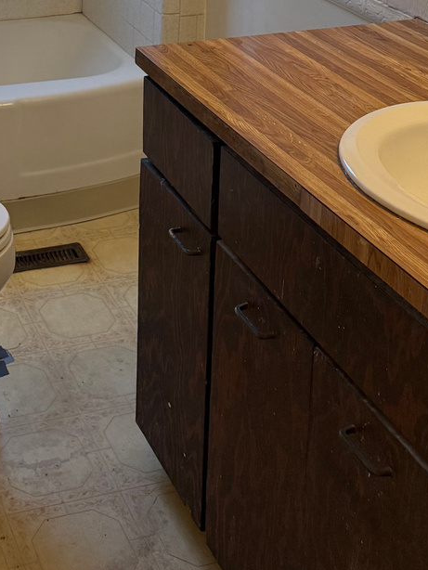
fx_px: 988
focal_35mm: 60
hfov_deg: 23.5
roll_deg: -0.9
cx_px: 10
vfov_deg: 28.8
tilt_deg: -11.0
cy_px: -74
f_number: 1.78
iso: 320
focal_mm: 6.76
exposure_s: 1/120
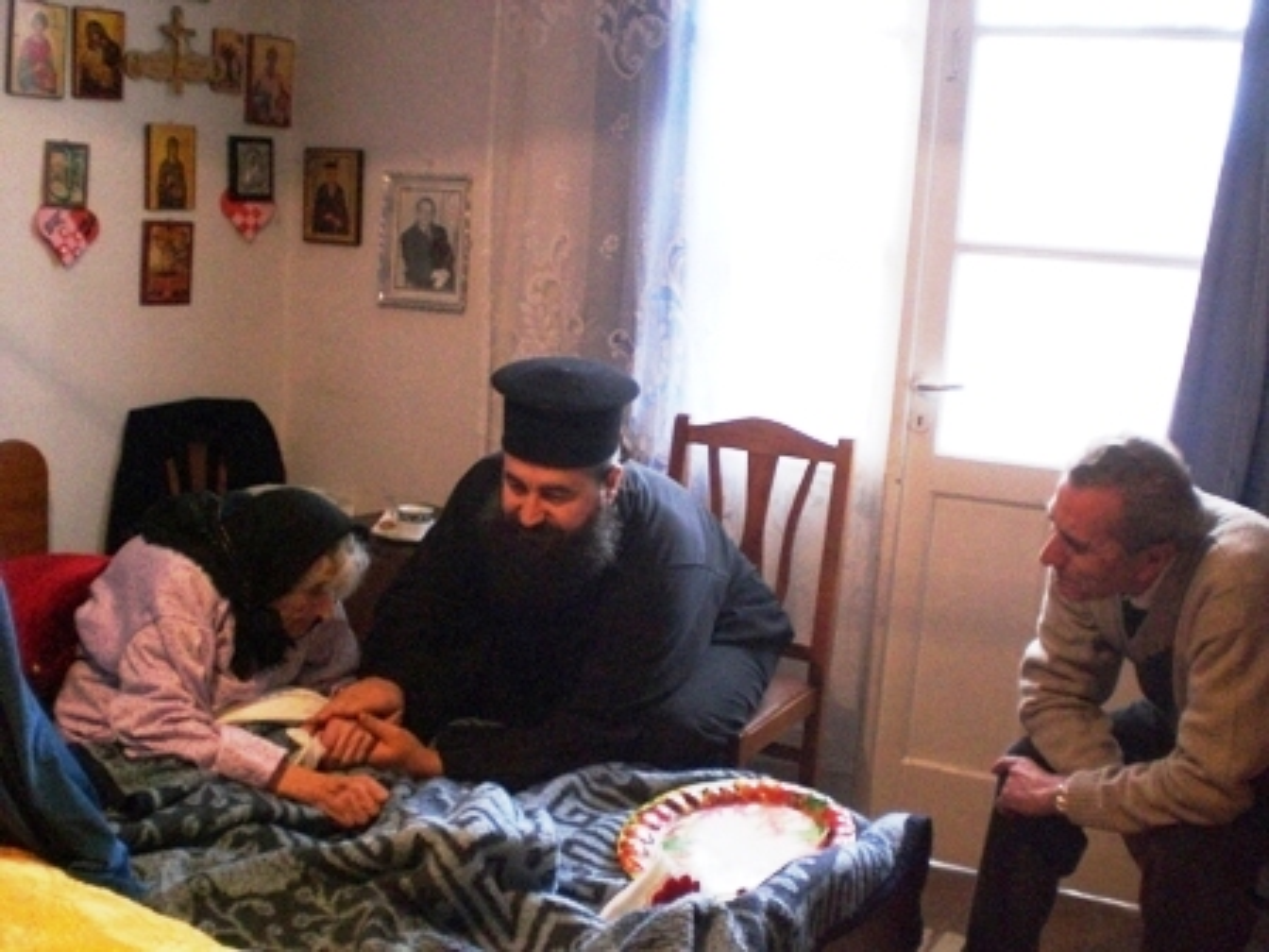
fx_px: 1393
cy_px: 476
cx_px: 634
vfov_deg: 37.7
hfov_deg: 49.0
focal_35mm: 38
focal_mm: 6.3
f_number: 3.1
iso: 400
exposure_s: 1/80
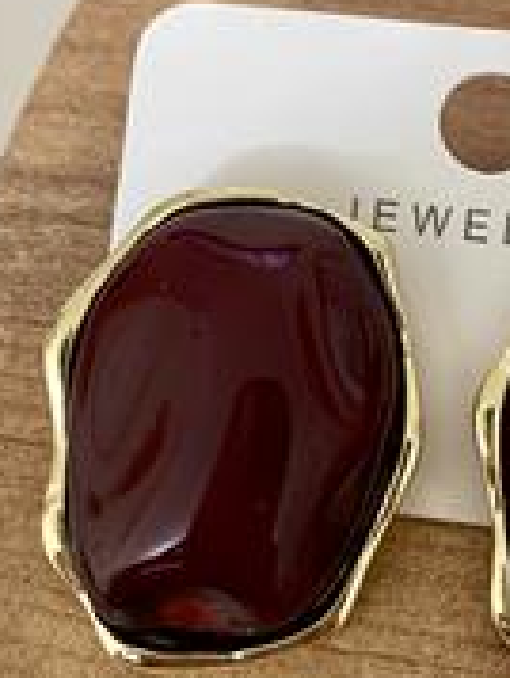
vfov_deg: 33.2
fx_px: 1137
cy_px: 303
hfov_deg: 24.7
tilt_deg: -64.2
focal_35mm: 58
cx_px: 441
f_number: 1.8
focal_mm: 4.25
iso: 500
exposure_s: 1/25
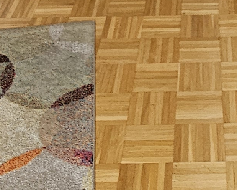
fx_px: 575
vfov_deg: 15.3
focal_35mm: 82
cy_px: -185
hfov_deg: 22.9
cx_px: 197
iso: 200
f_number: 2.2
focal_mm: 2.2
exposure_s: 1/71
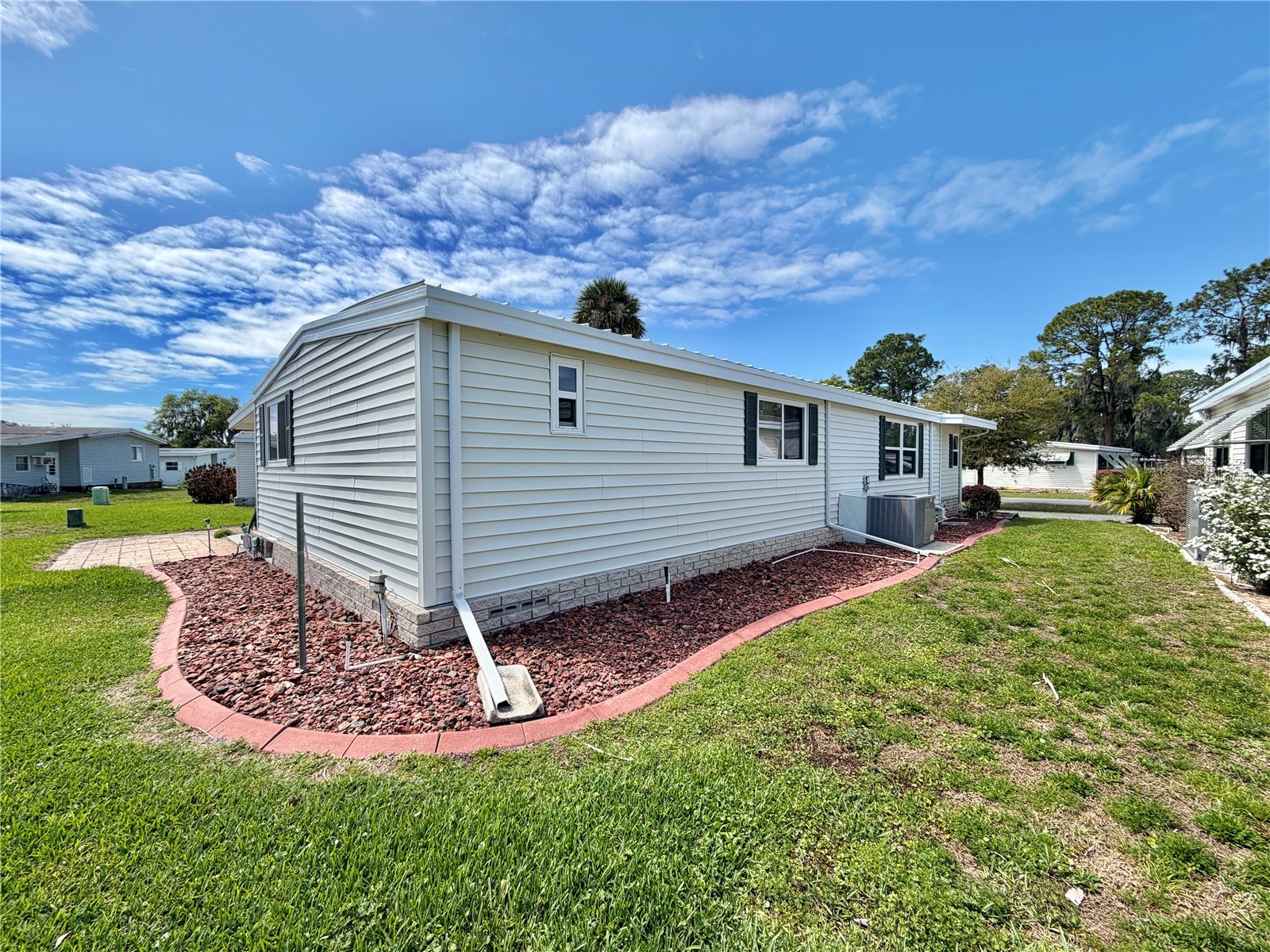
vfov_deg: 85.7
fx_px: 514
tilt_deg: -2.1
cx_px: 635
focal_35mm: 14
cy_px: 476
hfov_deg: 102.1
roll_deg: +0.2
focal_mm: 2.22
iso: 20
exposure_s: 1/770
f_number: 2.2
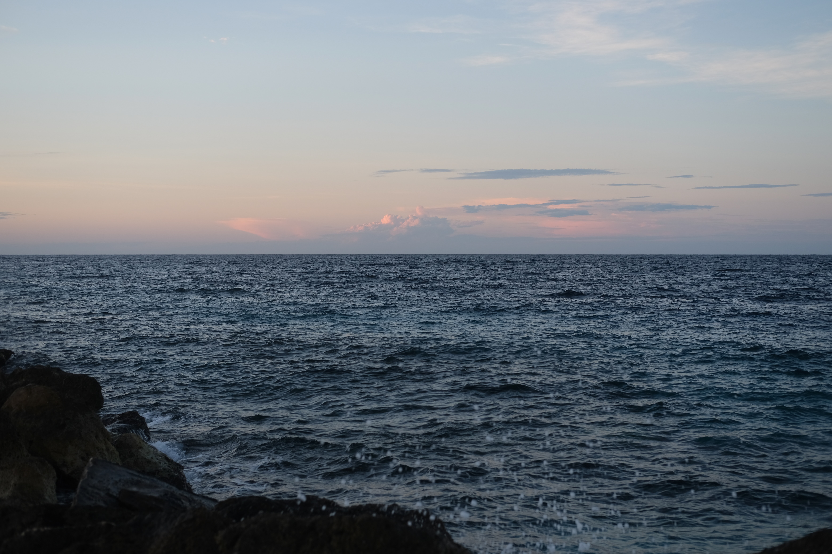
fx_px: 1225
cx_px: 416
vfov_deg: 25.5
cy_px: 277
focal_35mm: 53
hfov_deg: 37.5
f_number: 3.2
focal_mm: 35
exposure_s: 1/180
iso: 160
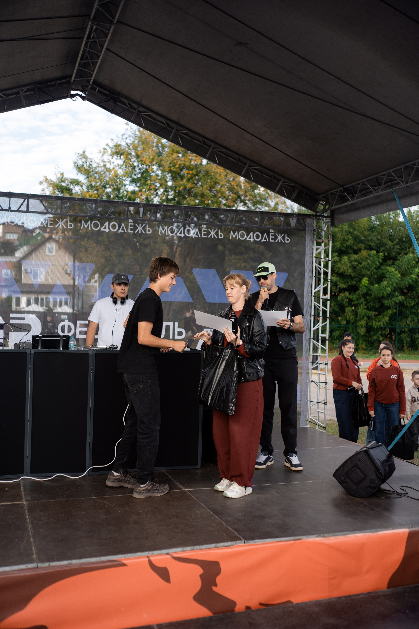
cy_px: 314
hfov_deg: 37.9
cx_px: 210
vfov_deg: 54.4
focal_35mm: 35
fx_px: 611
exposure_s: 1/800
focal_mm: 35
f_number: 2.2
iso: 100
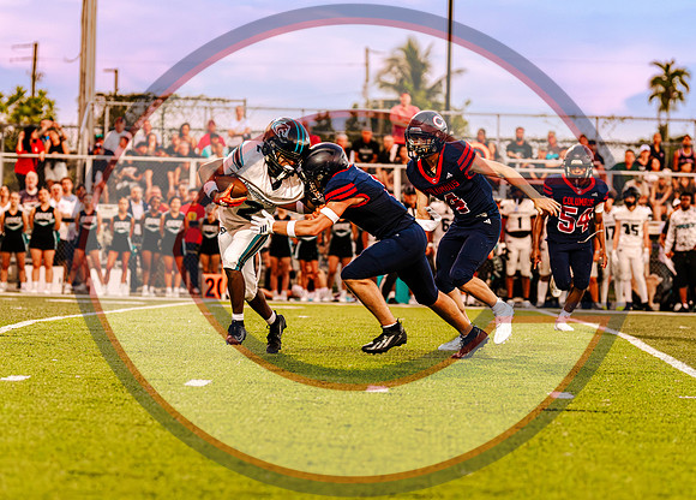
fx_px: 3656
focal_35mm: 185
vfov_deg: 7.8
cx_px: 345
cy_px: 260
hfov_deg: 10.9
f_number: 2.8
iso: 2800
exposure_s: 1/1000
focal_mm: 120
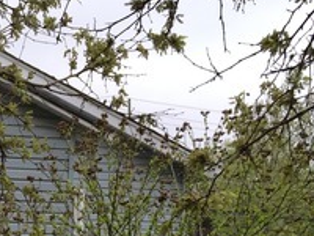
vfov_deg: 14.9
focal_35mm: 93
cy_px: 335
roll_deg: -2.7
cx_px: -122
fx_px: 844
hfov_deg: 19.1
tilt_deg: -1.3
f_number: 2.2
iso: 32
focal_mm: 4.15
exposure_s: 1/549
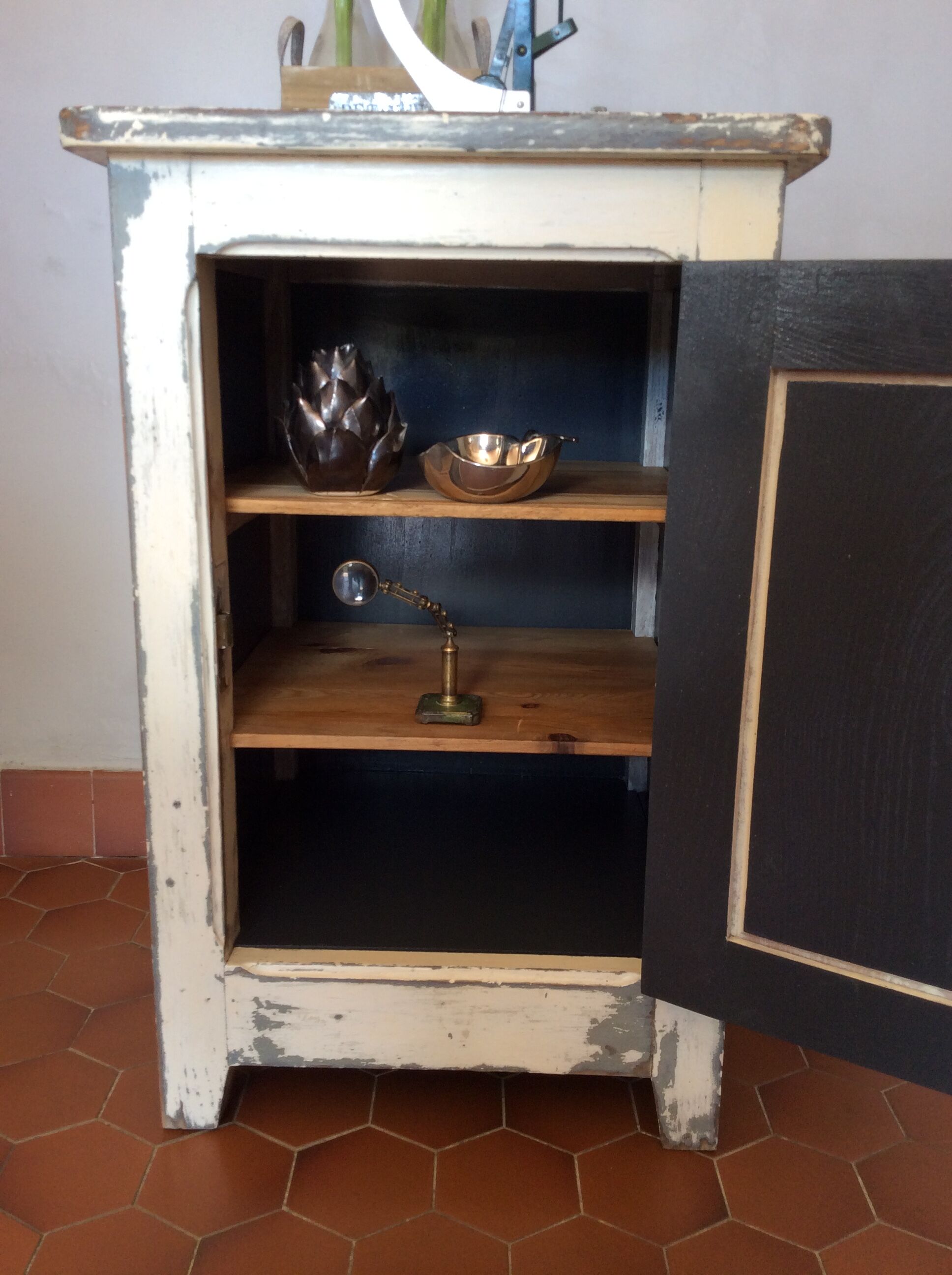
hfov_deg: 44.1
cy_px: 638
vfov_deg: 56.9
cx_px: 476
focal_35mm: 32
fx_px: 1177
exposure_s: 1/25
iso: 40
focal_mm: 3.3
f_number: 2.4
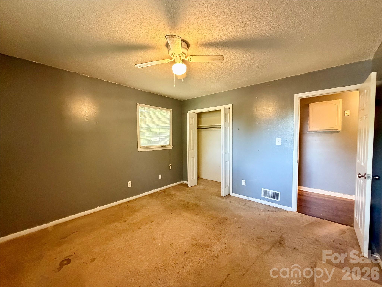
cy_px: 144
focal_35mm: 14
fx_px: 154
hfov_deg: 102.1
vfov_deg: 85.7
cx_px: 191
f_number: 2.2
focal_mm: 2.22
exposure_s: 1/60
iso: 800
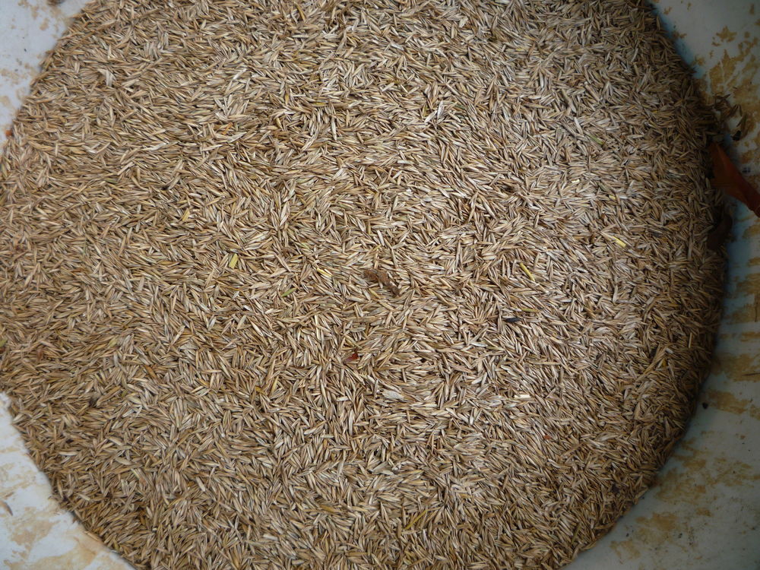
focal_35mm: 30
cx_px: 380
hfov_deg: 60.0
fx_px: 659
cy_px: 285
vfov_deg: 46.8
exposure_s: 1/100
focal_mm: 5.2
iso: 100
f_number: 4
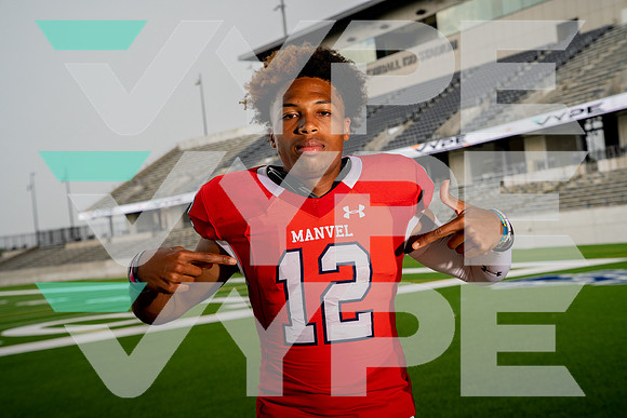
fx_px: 993
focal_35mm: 57
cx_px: 314
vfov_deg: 23.8
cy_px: 209
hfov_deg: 35.0
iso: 1000
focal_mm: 57
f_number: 6.3
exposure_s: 1/1600
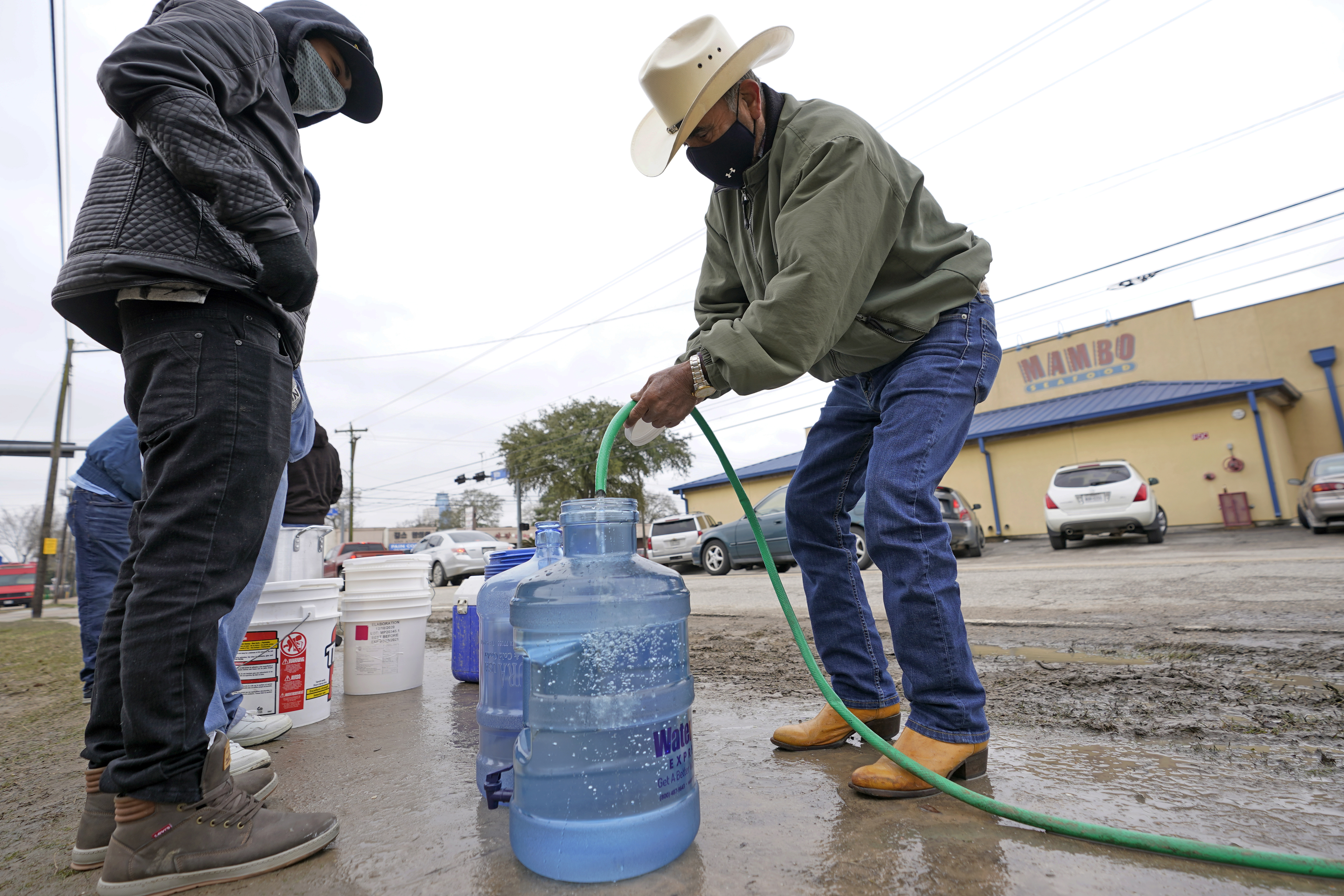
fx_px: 635
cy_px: 430
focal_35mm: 17
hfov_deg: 93.3
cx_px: 668
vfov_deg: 70.4
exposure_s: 1/200
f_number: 3.5
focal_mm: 16
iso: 100
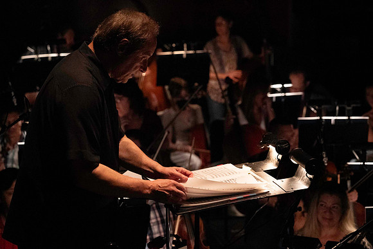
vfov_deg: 11.8
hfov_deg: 17.6
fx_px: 1202
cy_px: 124
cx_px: 186
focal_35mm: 116
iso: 25600
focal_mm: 116
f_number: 5.6
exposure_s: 1/320
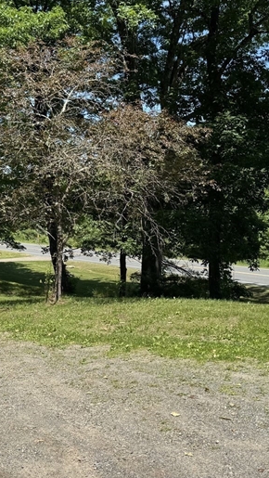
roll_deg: +2.3
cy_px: 251
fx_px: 659
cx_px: 105
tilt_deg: -5.9
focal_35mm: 52
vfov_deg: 39.8
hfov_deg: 23.0
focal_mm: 6.76
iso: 80
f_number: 1.78
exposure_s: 1/2959
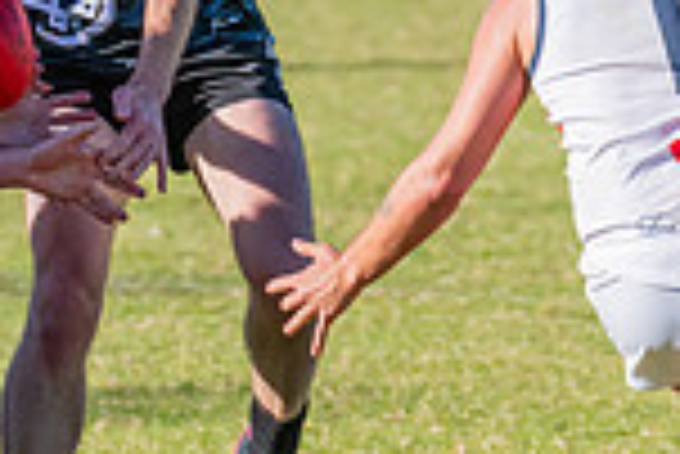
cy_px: -59
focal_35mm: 1611
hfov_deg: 1.3
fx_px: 30459
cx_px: -19
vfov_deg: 0.9
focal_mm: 410
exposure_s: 1/1600
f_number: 9
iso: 800
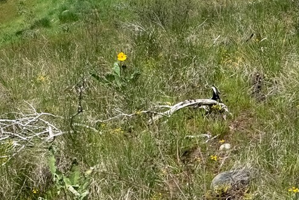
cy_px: -74
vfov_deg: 11.6
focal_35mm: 115
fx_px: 956
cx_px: 5
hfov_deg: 17.4
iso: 100
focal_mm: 33.6
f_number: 8
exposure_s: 1/5000
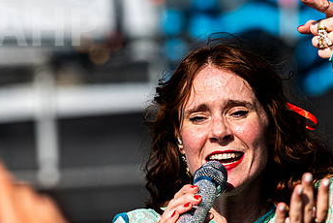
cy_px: 195
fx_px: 5110
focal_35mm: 552
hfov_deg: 3.7
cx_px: 217
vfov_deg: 2.5
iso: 200
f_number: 4
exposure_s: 1/5000
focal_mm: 200
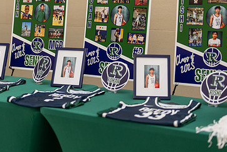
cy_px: 38
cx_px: 96
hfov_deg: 25.3
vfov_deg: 17.0
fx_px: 505
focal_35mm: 80
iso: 800
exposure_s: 1/320
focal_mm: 50
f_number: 1.2
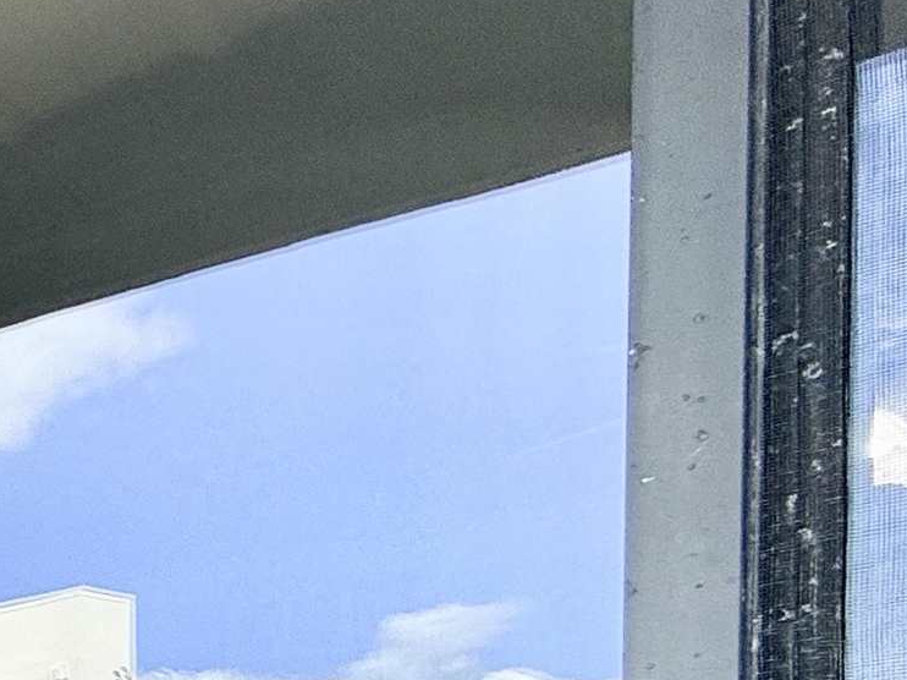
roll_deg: +0.3
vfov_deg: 22.0
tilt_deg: -1.0
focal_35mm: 58
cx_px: -885
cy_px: 944
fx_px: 1519
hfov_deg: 19.5
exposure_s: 1/527
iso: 50
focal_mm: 2.22
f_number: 2.2
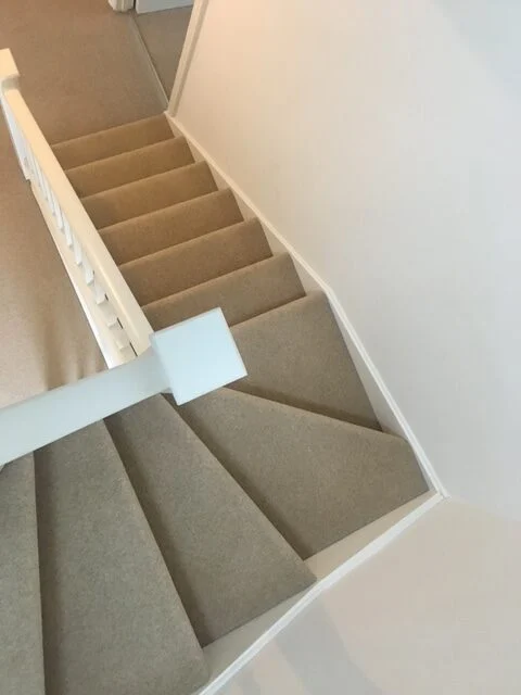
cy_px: 348
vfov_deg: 61.7
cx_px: 260
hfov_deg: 48.2
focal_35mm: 29
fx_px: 582
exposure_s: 1/30
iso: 160
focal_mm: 4.15
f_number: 2.2
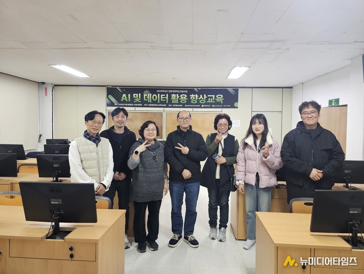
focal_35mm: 23
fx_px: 242
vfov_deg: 58.9
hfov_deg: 73.9
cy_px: 137
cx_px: 182
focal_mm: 6.3
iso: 640
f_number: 1.7
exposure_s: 1/120
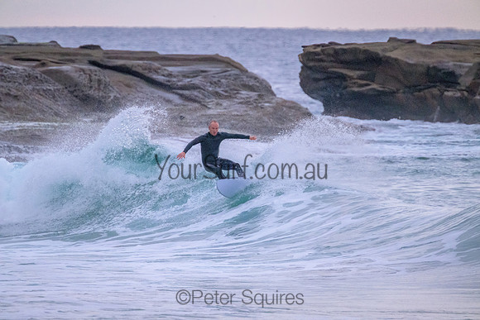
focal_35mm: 800
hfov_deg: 2.6
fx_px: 10669
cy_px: 160
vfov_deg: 1.7
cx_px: 240
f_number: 11
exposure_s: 1/320
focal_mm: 800
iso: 11400
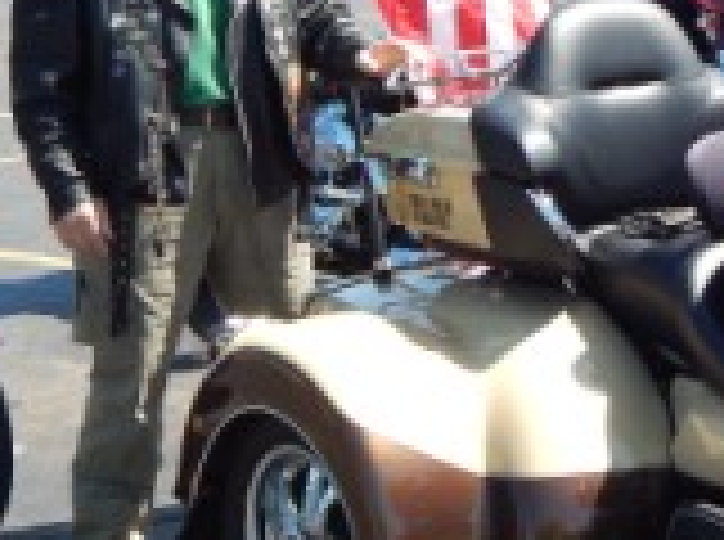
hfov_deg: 17.7
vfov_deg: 13.8
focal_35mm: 106
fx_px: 2212
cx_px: 863
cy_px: 112
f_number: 3.4
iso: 125
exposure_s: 1/500
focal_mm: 6.8
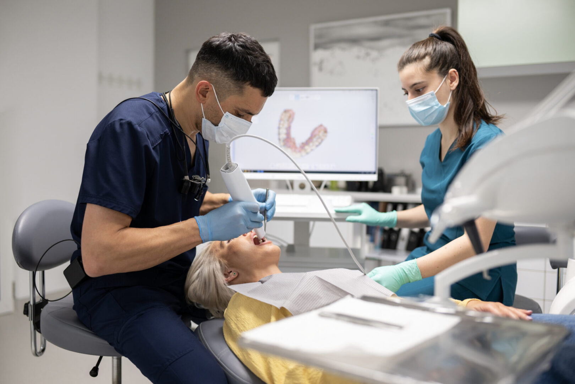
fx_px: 559
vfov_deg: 37.9
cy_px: 192
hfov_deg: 54.4
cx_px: 288
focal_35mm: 35
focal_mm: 35
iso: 250
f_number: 1.8
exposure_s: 1/200
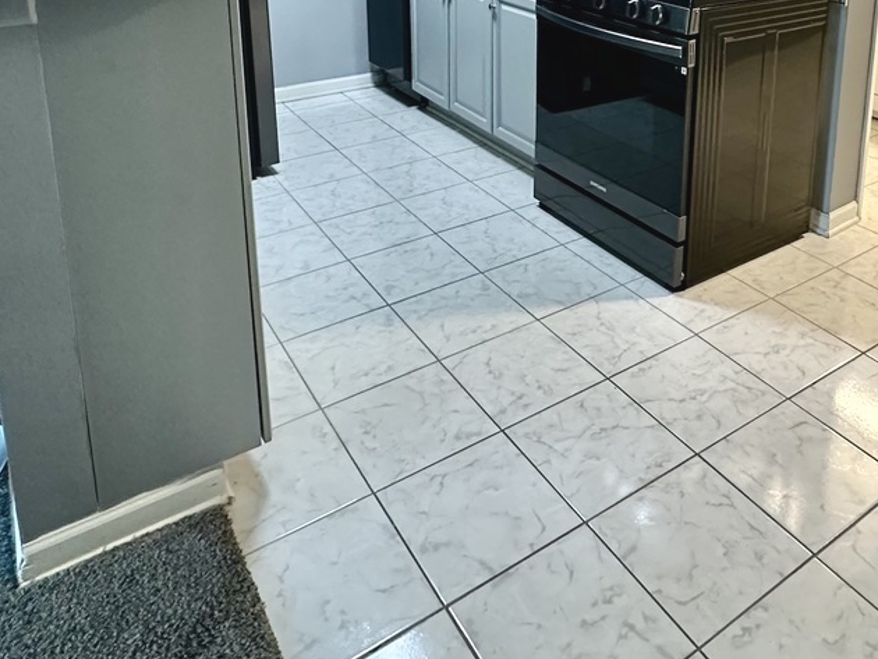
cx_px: 564
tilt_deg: -12.3
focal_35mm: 32
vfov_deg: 39.7
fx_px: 812
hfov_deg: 55.9
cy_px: 22
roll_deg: -1.0
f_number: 2.2
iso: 400
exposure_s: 1/60
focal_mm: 2.22
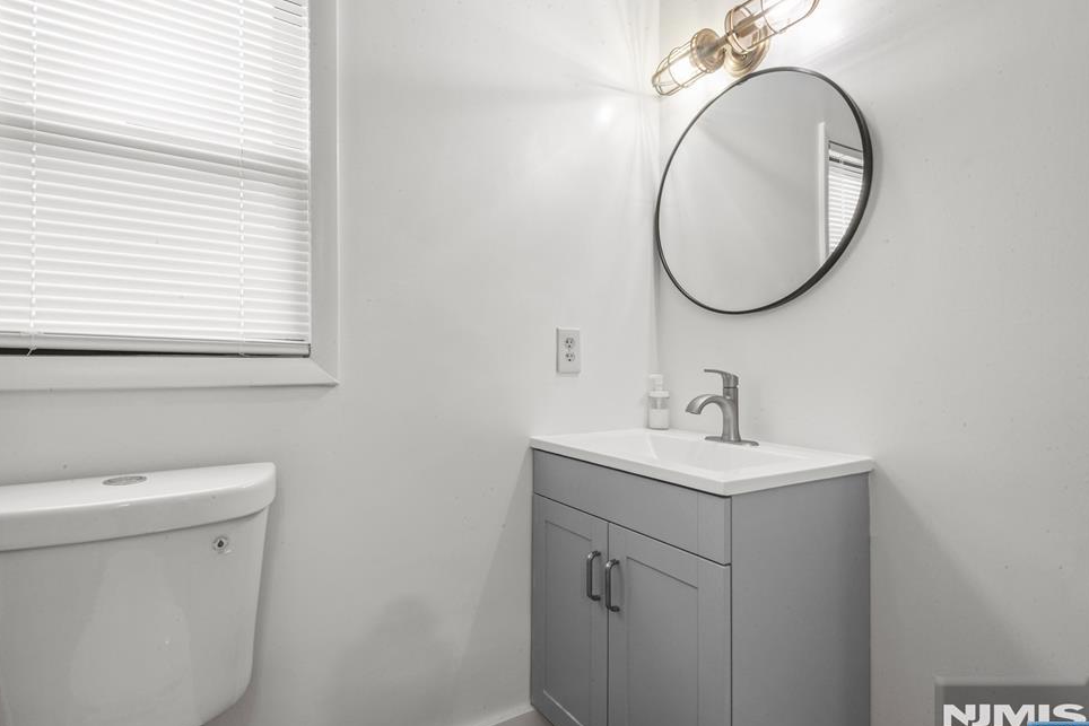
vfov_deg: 70.5
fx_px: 514
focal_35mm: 17
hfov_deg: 93.2
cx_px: 516
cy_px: 368
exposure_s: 1/2
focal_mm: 16
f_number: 22
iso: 500
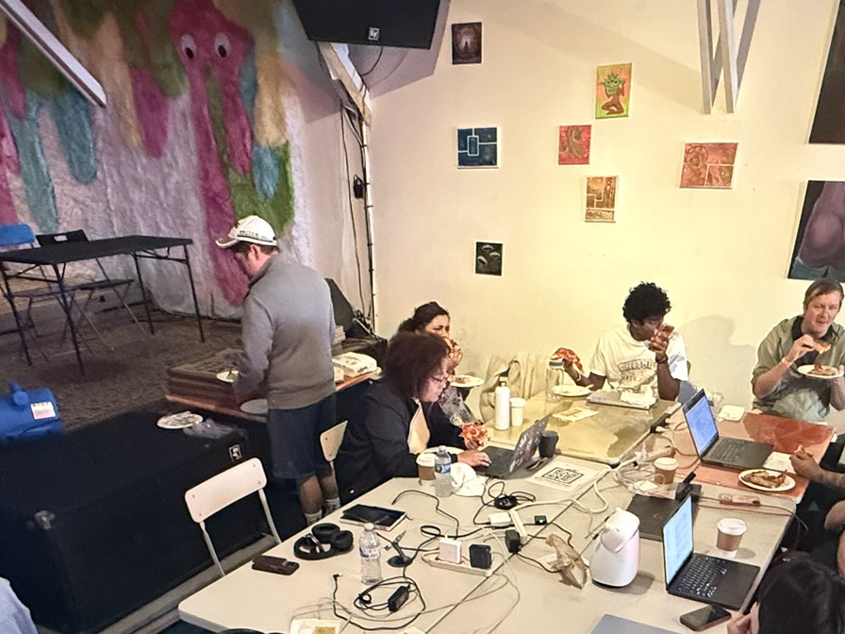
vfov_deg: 39.6
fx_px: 781
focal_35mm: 32
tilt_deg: -32.2
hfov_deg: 56.7
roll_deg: +0.0
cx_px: 456
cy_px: 613
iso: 1000
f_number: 2.2
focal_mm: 2.22
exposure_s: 1/60
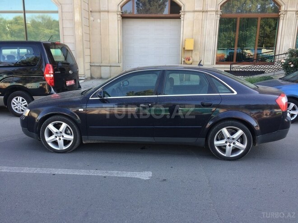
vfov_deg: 48.2
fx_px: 250
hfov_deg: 61.7
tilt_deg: -11.0
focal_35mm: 29
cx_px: 149
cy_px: 112
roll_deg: -0.3
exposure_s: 1/128
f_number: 2.2
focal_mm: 4.15
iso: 32
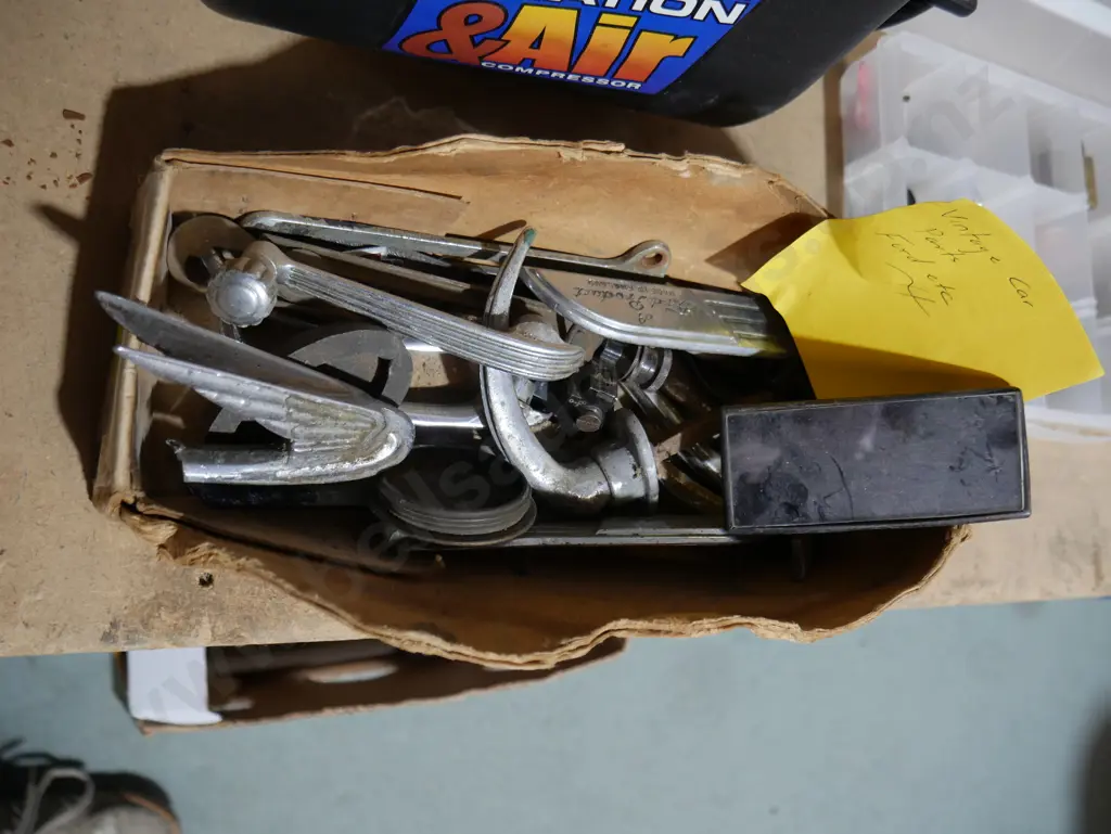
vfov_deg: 49.8
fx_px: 899
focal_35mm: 28
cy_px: 417
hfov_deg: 63.4
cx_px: 556
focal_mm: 14
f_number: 3.5
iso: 500
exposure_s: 1/60
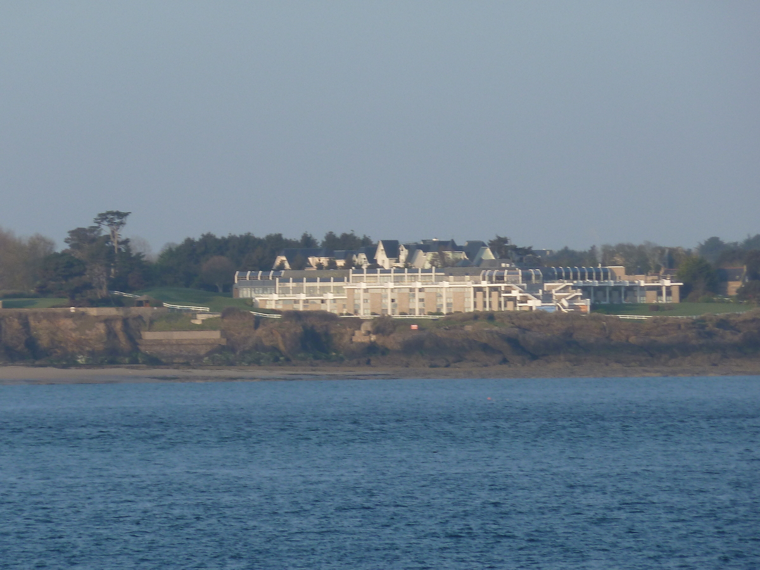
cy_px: 285
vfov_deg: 3.7
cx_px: 380
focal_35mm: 399
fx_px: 8760
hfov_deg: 5.0
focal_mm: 49.2
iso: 80
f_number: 4.9
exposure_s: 1/250
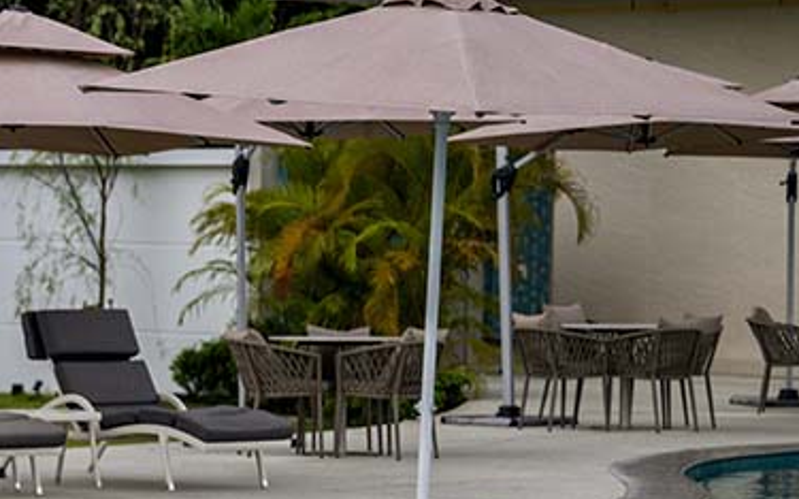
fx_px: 4092
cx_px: -207
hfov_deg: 10.9
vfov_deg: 7.0
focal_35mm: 188
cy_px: 271
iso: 90
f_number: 2.8
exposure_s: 1/1600
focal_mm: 72
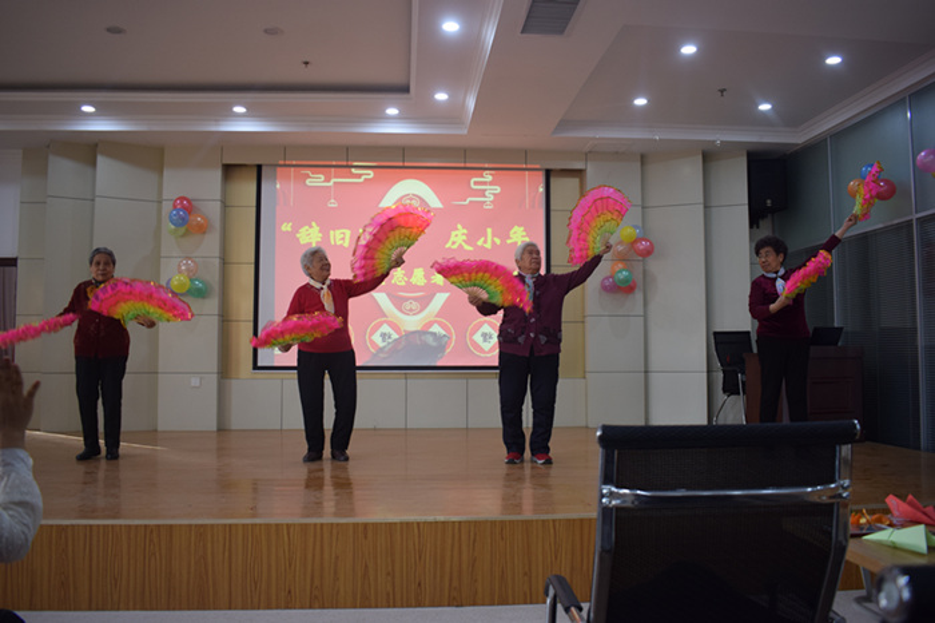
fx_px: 779
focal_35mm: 30
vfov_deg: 43.6
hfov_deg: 62.0
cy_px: 312
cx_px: 468
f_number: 4
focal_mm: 20
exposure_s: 1/60
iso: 400
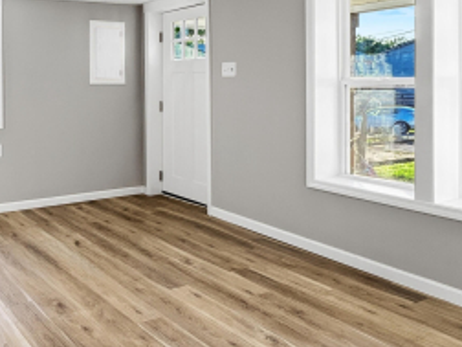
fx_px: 494
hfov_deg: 47.6
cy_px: 94
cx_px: 98
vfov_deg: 37.8
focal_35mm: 37
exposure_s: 1/150
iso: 50
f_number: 2.2
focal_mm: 2.22
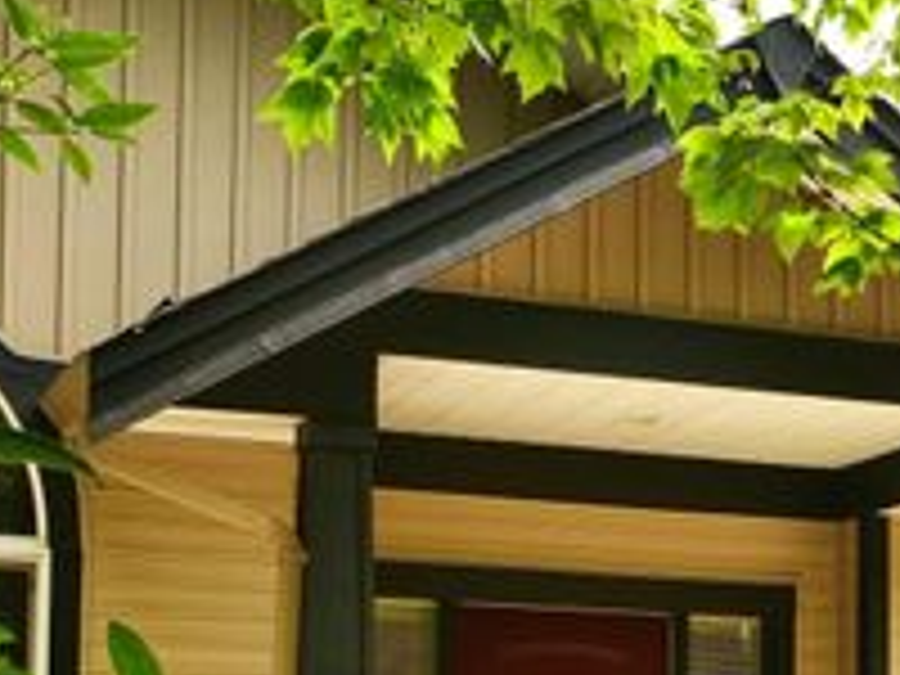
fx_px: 2080
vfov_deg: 18.2
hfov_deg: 22.4
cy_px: 587
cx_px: 1089
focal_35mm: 80
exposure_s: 1/250
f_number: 6.3
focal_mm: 16
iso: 400
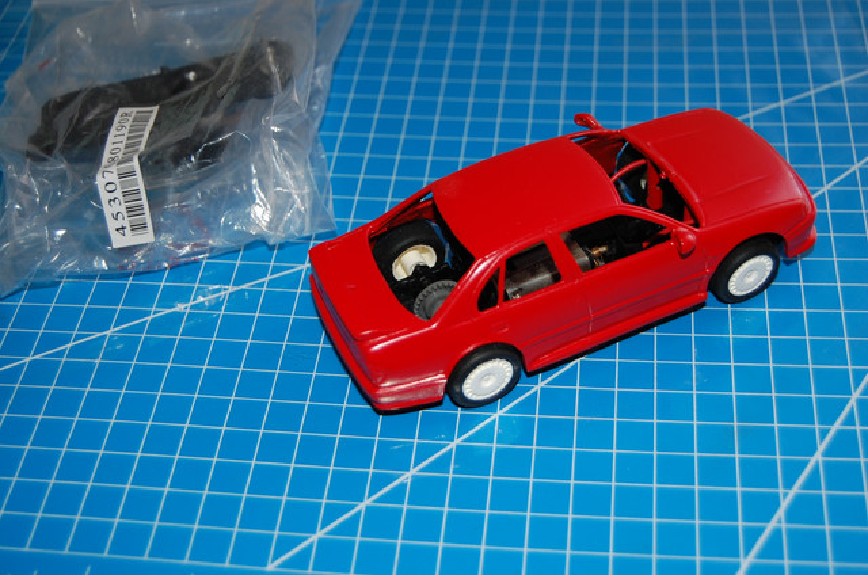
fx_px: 1372
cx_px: 434
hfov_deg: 35.1
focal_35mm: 57
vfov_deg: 23.7
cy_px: 288
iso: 400
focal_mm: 38
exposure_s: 1/60
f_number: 4.8
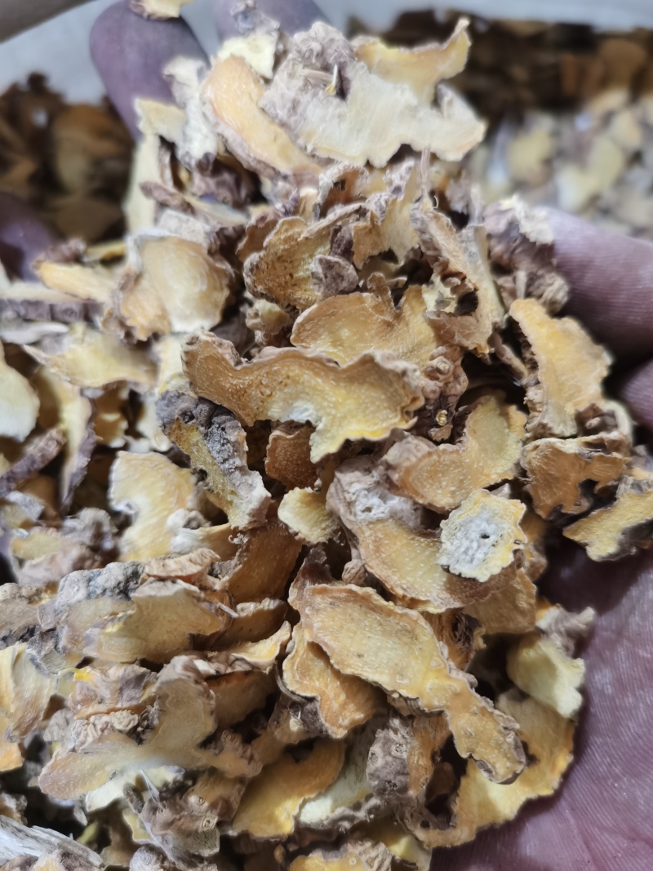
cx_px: 326
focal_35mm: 27
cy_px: 436
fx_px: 679
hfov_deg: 51.3
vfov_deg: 65.3
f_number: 1.8
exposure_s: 1/20
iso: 500
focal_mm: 5.58
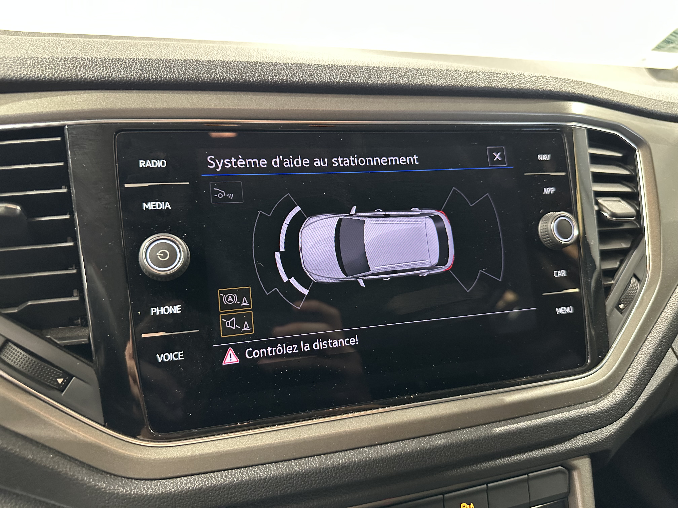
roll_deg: -2.5
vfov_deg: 56.8
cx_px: 339
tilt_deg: -18.5
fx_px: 470
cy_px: 254
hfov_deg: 71.6
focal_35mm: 24
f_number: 1.78
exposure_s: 1/50
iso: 640
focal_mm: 6.86
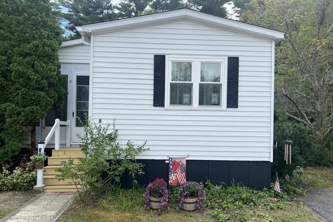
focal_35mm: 28
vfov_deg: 46.3
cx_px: 163
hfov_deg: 65.5
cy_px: 126
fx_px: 259
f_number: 1.5
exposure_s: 1/2994
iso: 50
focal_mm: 5.7
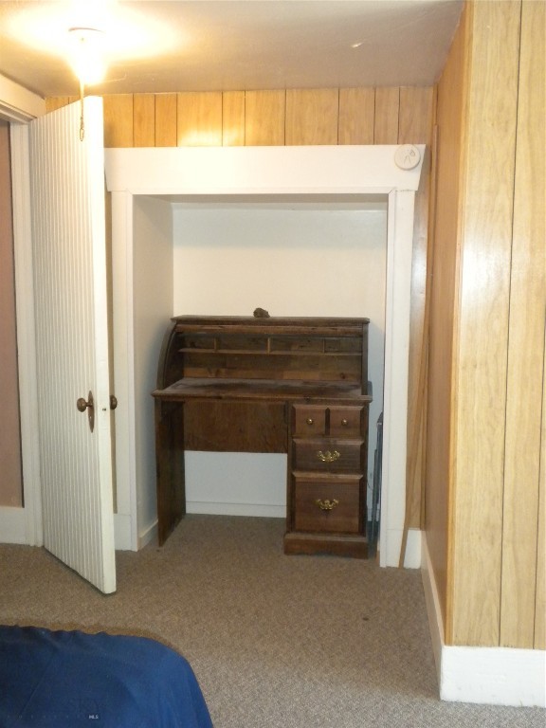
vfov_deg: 50.1
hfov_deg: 38.7
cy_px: 364
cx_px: 273
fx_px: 778
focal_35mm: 37
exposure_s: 1/30
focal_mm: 6.6
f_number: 3.5
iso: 400
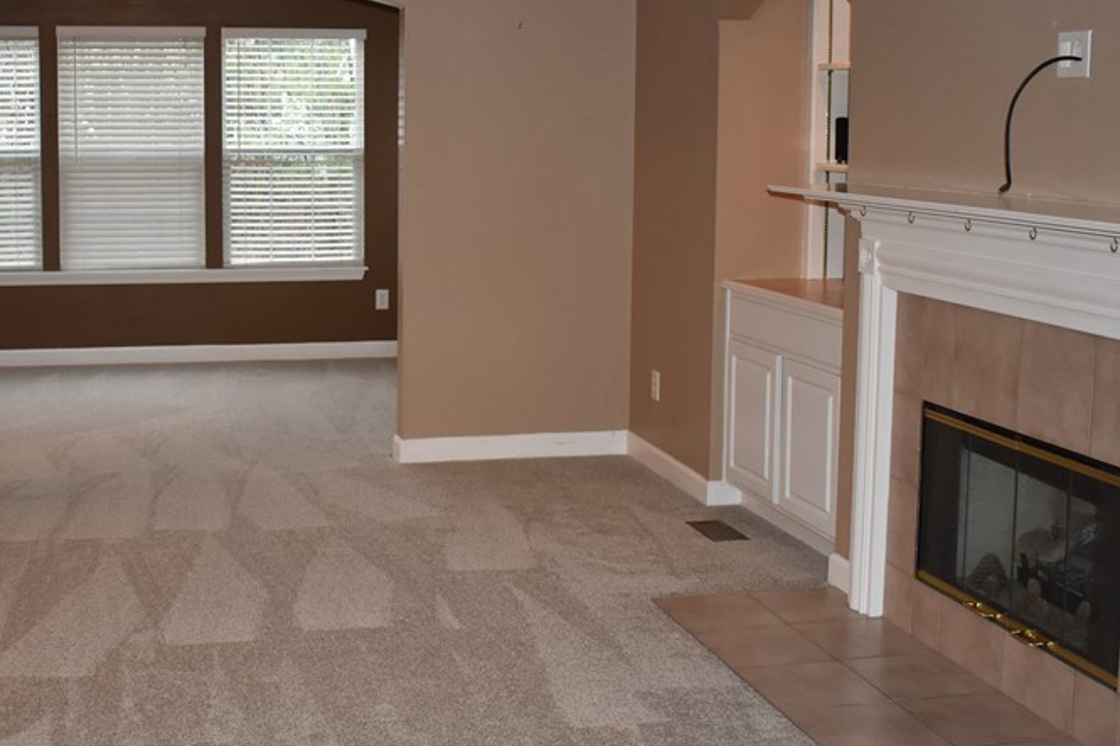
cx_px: 409
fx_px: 1524
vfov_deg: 27.4
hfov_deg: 40.0
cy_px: 251
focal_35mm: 49
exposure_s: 1/125
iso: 1000
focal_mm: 20
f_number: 3.8
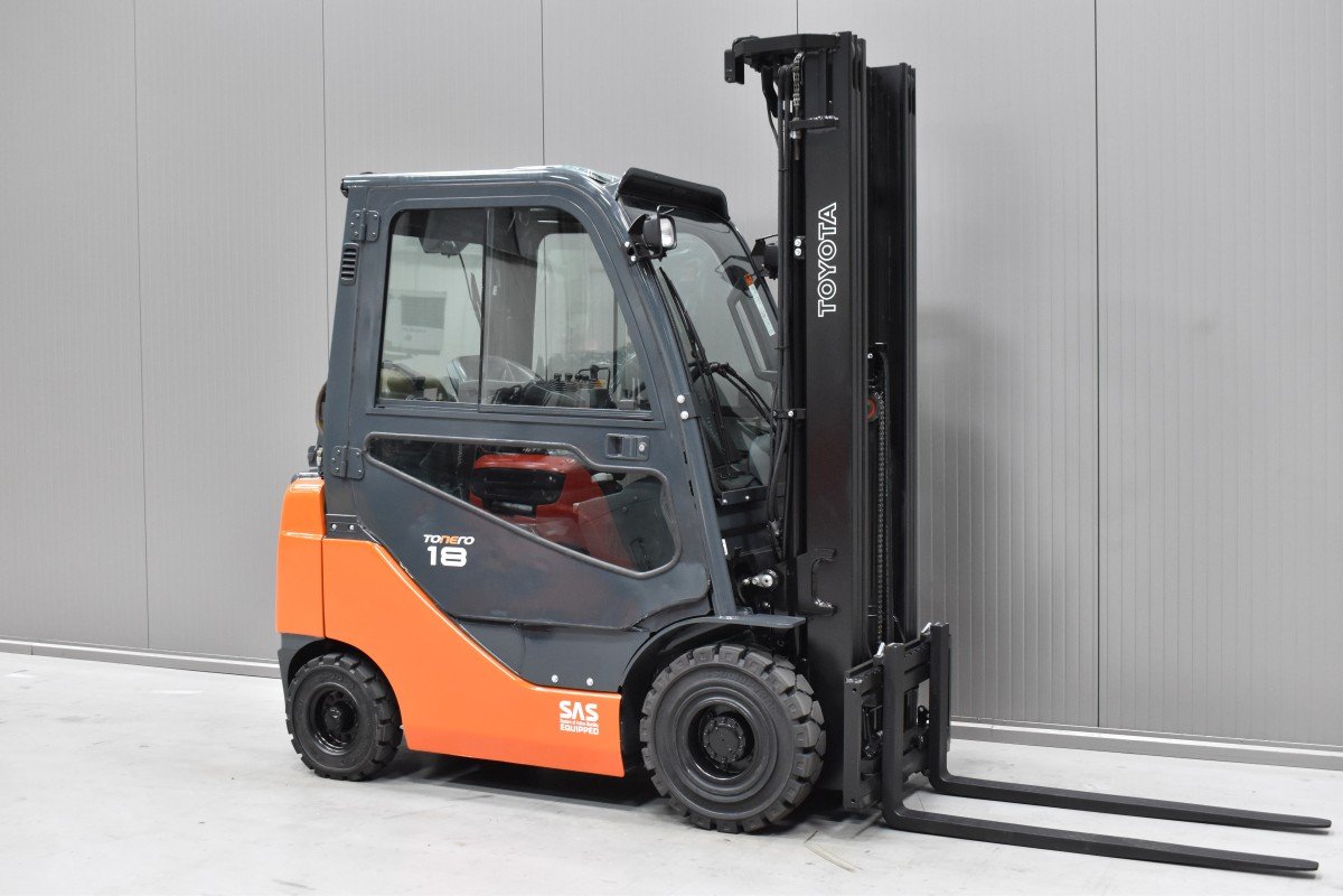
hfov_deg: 46.4
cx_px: 672
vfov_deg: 31.9
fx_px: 1567
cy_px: 448
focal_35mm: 42
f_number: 5.6
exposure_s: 1/25
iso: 1600
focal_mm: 28
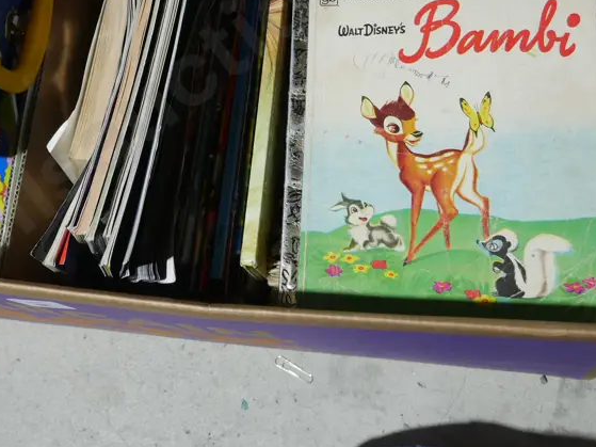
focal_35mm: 55
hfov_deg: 34.3
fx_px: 947
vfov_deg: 26.2
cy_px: 107
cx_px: 156
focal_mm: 15
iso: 250
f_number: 3.6
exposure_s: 1/60
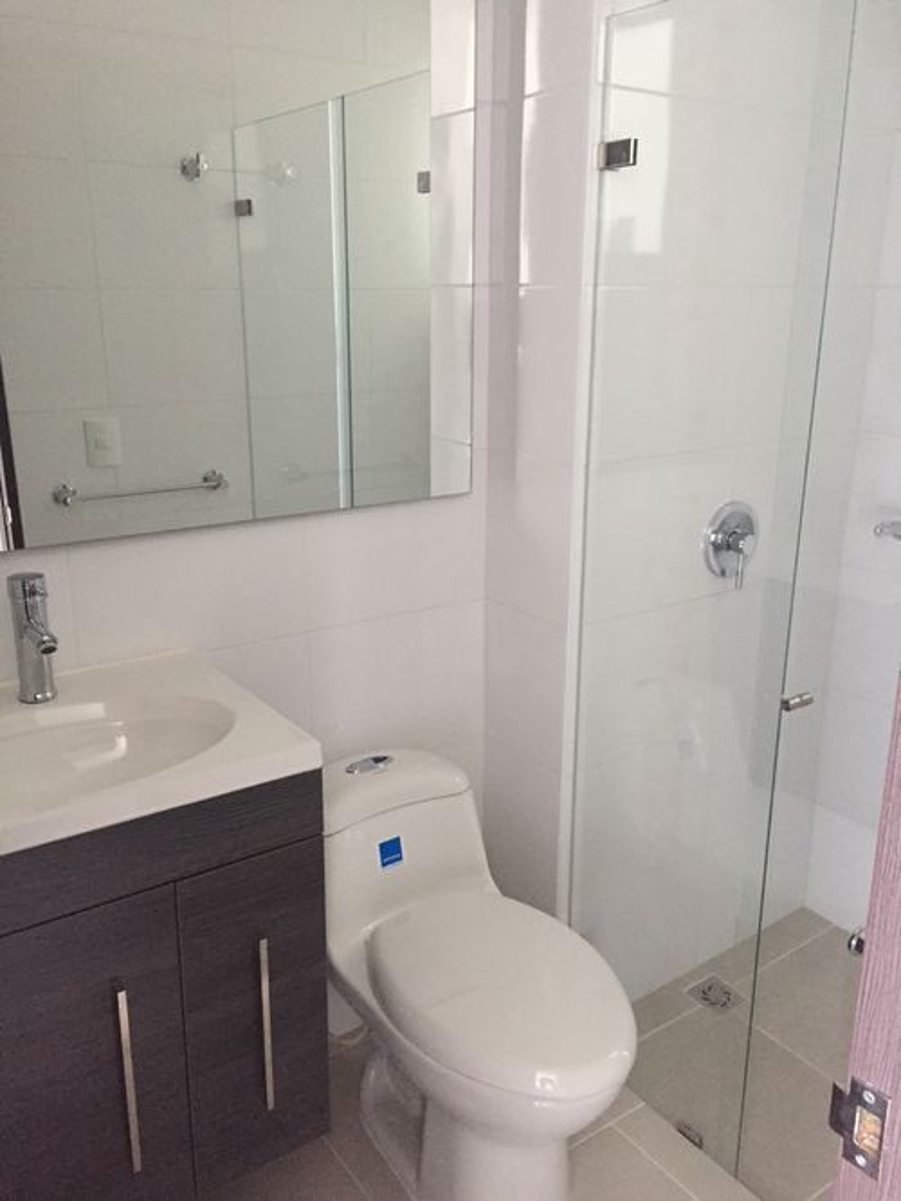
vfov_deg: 61.7
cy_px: 600
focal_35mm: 29
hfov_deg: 48.2
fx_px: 1007
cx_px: 450
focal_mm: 4.15
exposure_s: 1/15
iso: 320
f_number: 2.2
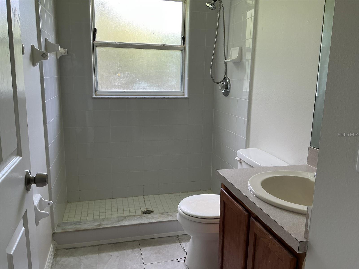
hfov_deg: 61.7
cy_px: 134
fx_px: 301
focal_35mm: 29
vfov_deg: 48.2
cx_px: 180
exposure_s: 1/120
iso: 40
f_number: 1.8
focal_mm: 3
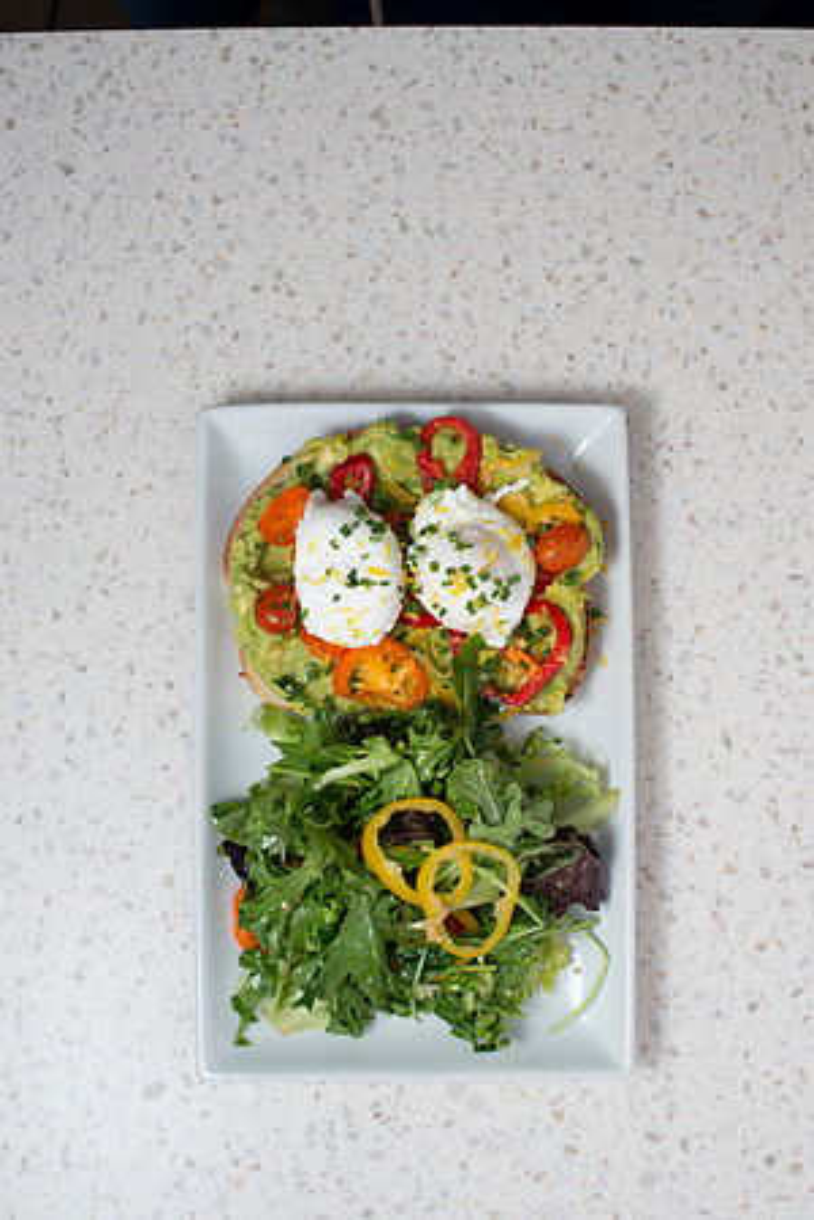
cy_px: 610
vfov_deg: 39.6
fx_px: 1696
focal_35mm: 50
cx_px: 407
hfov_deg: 27.0
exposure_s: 1/250
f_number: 10
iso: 200
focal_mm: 50
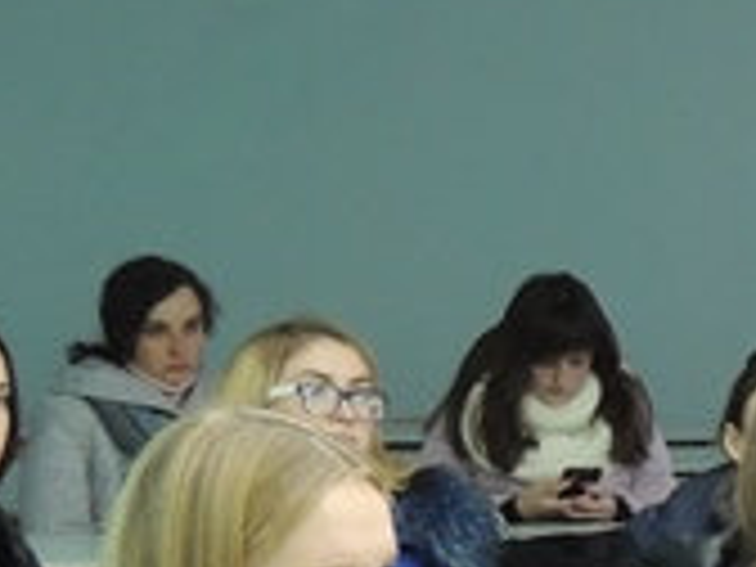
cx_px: 1314
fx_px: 4171
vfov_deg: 7.8
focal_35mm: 191
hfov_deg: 9.9
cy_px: 495
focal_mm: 7.1
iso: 400
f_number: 3.3
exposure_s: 1/15
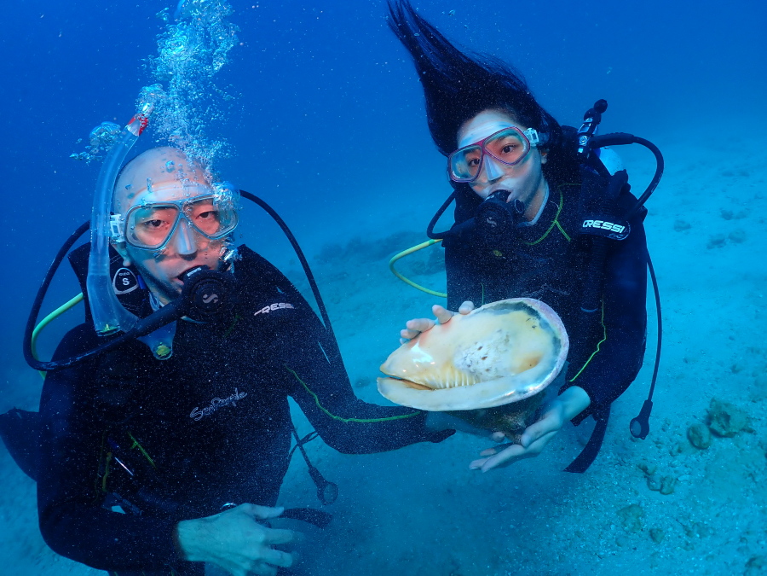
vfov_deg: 54.9
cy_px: 288
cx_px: 384
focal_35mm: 25
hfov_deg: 69.4
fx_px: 554
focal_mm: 4.5
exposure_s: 1/400
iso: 100
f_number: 2.8
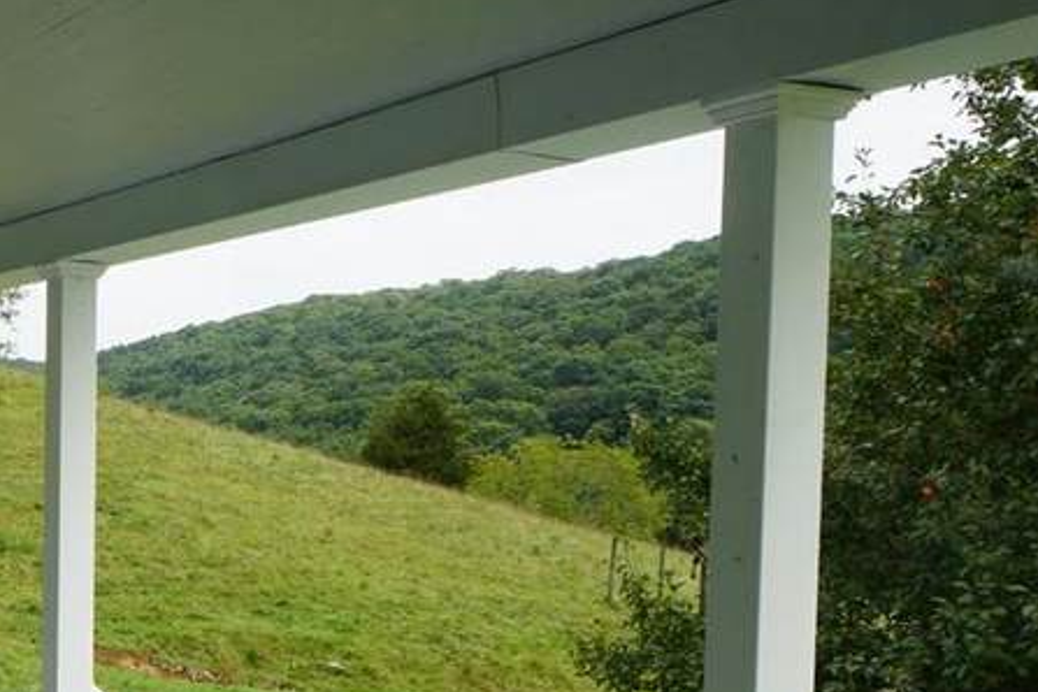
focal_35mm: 64
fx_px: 1858
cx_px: -114
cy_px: 563
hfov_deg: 28.3
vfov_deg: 20.8
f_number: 9
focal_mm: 15
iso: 100
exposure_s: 1/100
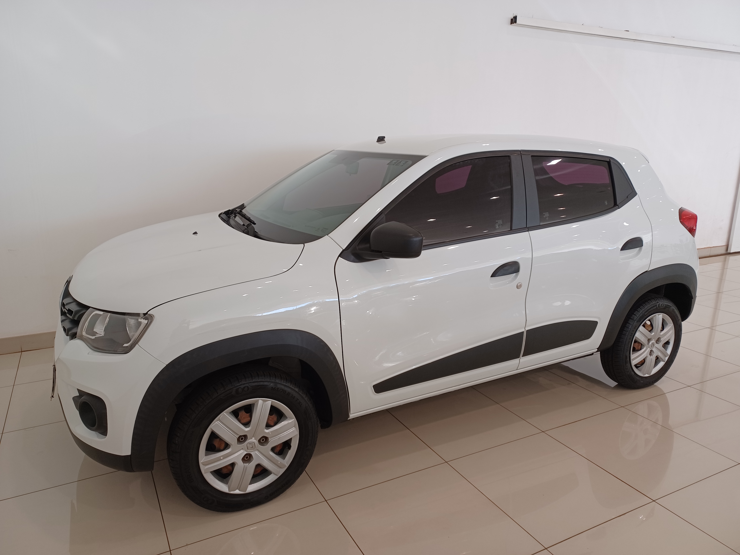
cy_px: 278
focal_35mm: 25
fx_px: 534
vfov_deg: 54.9
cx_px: 370
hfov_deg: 69.4
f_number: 1.8
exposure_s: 1/60
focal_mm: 4.6
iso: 160
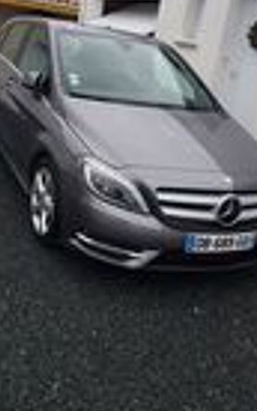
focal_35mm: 40
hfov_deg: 31.9
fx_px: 448
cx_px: 96
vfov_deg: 48.8
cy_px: 152
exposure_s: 1/106
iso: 40
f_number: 1.7
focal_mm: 4.2
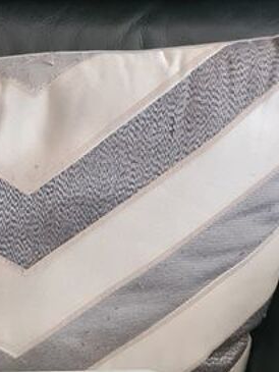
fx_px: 1020
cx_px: -189
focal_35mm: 95
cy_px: 533
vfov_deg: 18.6
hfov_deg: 14.1
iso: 800
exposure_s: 1/50
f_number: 1.8
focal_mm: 5.4
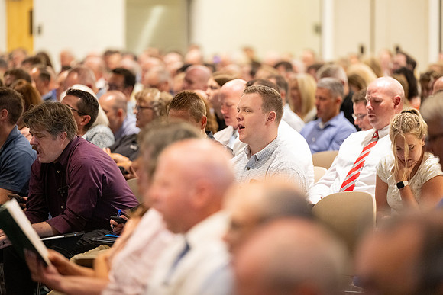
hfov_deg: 10.3
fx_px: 2462
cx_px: 222
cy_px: 148
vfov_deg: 6.9
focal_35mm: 200
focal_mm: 200
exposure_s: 1/200
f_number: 2.8
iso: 5000
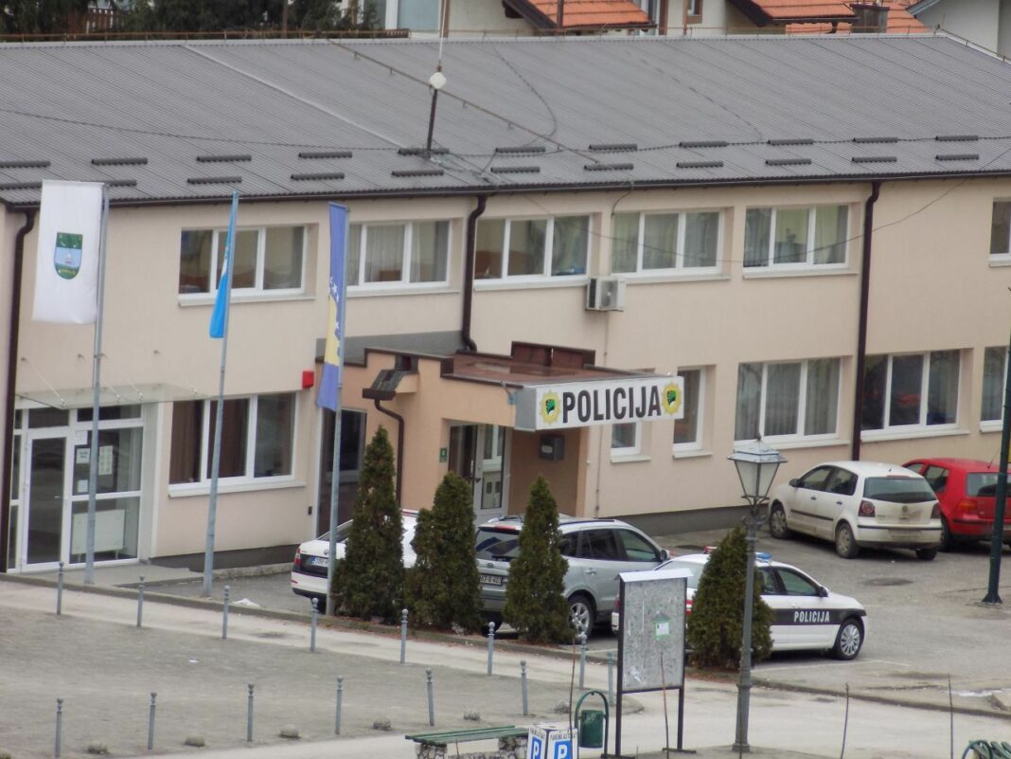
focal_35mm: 259
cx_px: 506
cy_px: 380
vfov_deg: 5.7
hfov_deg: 7.6
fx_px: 7564
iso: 80
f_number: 5.7
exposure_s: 1/100
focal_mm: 46
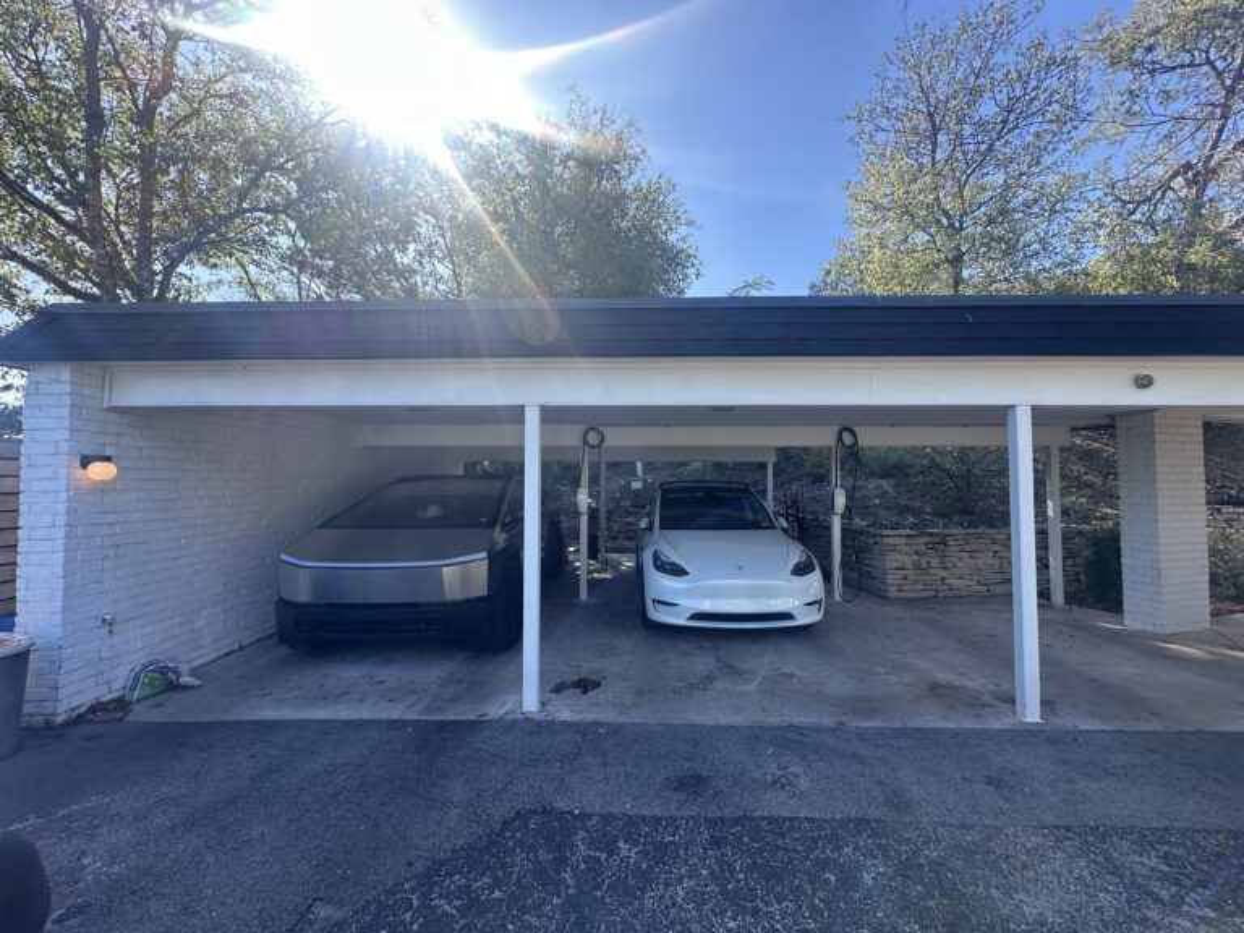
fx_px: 503
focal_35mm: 14
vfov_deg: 85.7
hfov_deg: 102.1
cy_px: 466
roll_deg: +0.2
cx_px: 622
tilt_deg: +3.1
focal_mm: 2.22
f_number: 2.2
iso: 40
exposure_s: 1/458
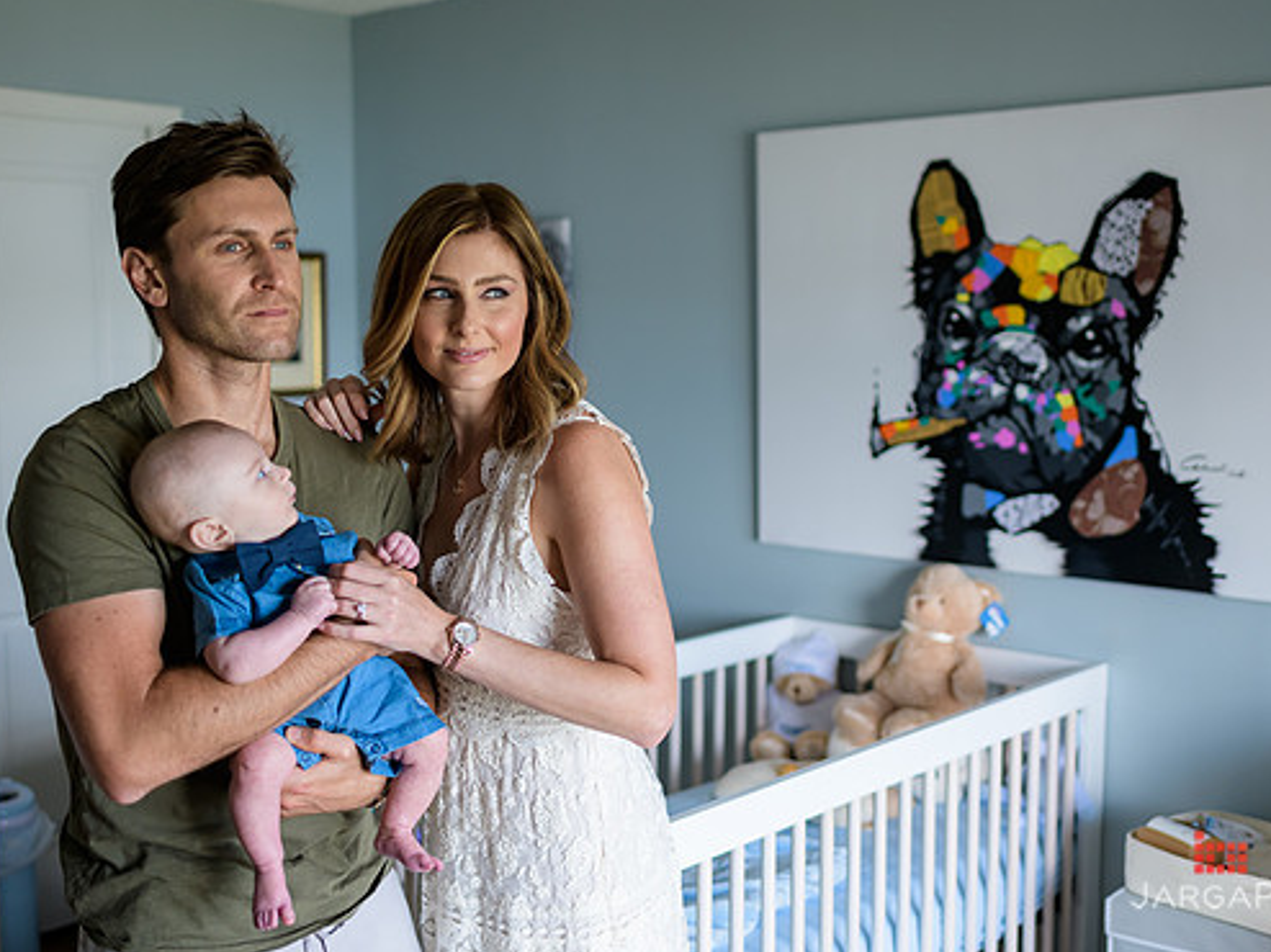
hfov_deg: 43.9
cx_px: 623
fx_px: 1578
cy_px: 440
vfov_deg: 33.6
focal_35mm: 43
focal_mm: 35
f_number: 2
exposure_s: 1/200
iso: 400
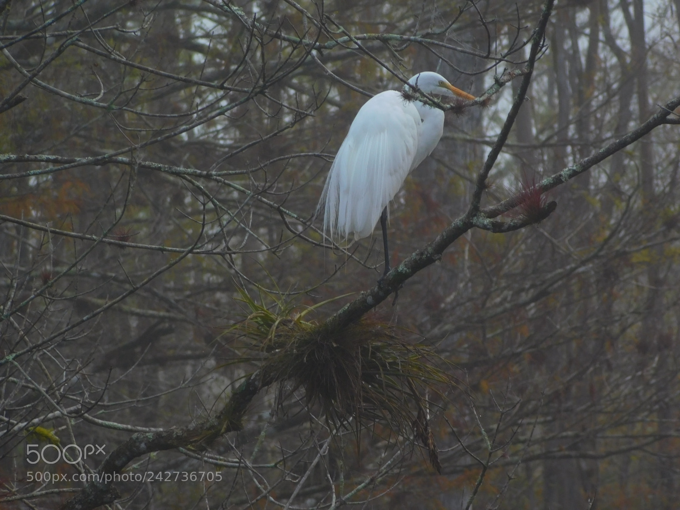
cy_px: 255
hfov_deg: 3.4
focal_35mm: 577
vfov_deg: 2.6
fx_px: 11335
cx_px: 340
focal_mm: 102.5
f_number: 6
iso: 125
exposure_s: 1/125
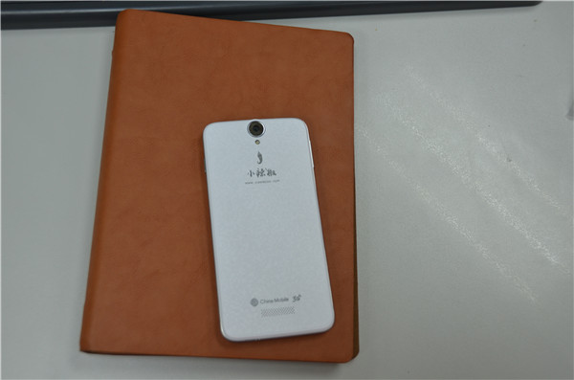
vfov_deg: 28.8
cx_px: 287
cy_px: 190
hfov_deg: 42.4
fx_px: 740
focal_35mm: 46
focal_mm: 31
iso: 400
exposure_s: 1/80
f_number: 4.5
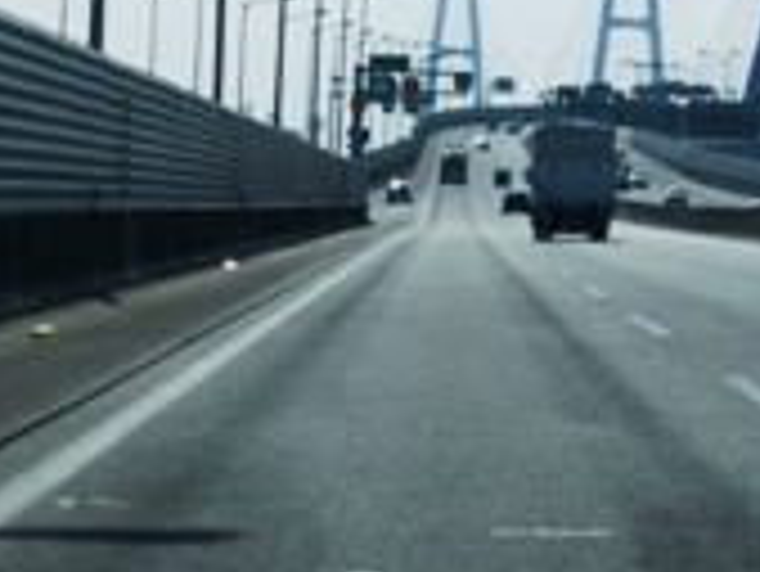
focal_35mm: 258
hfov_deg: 7.6
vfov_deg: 5.7
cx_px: 742
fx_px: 5668
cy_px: -77
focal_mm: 19.4
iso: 100
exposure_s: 1/2000
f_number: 5.3
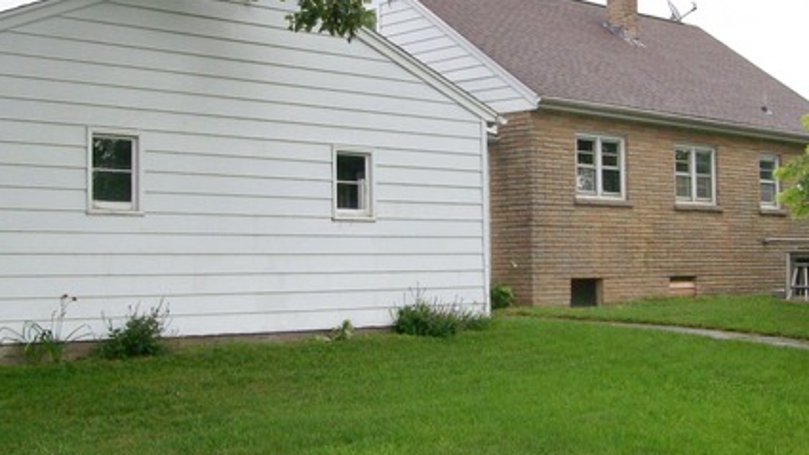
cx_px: 447
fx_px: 1266
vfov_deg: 20.4
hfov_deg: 35.4
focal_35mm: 59
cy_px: 208
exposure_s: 1/515
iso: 80
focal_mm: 6
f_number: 2.7
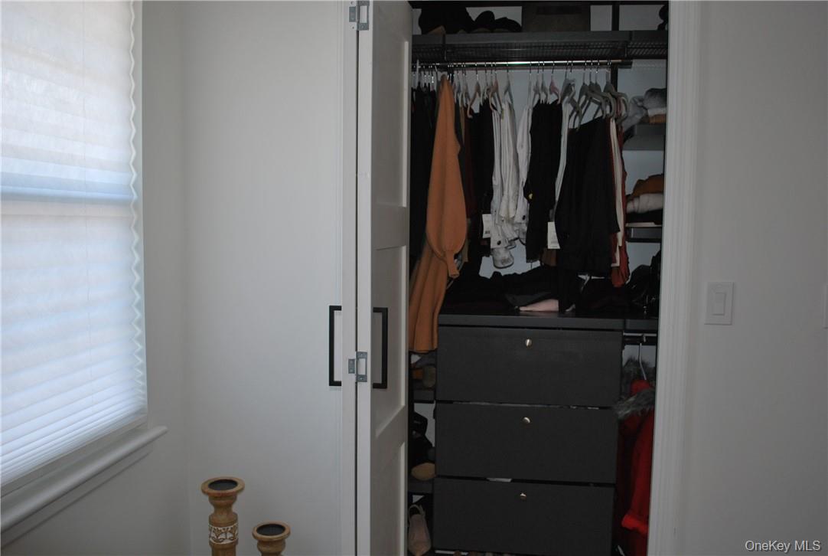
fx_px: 691
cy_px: 278
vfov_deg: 43.8
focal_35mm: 30
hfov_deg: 61.8
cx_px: 414
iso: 200
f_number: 3.8
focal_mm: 20
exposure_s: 1/60
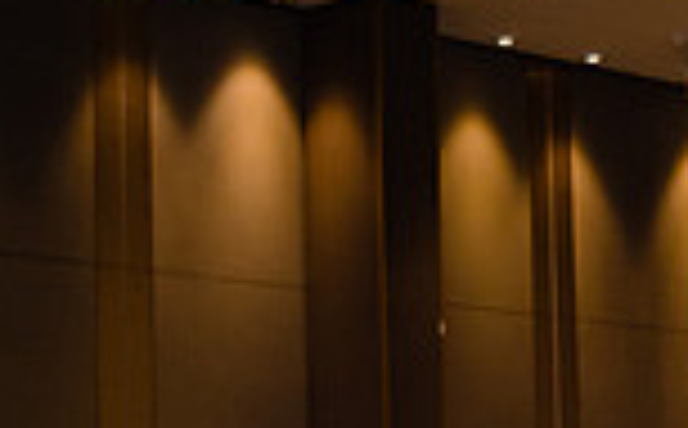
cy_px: 493
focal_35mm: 186
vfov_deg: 7.0
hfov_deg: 10.6
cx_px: 1270
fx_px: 3481
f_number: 4.5
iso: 800
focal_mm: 35
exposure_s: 1/250
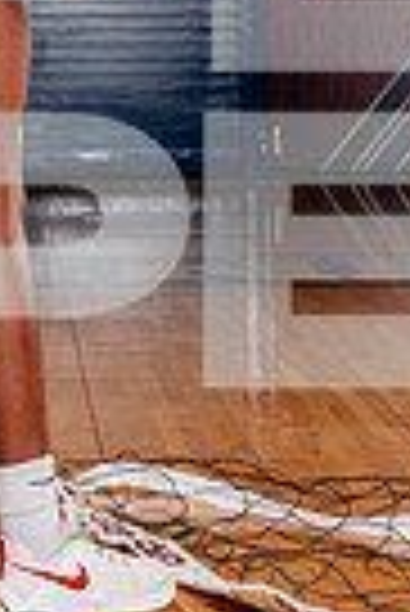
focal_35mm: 152
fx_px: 2590
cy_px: -63
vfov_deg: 13.2
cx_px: -153
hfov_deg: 8.9
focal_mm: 46
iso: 200
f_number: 5.6
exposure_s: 1/250
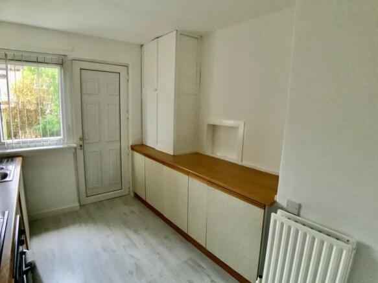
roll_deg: -1.4
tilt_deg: -11.0
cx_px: 189
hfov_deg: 61.7
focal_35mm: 29
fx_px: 317
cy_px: 142
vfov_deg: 48.2
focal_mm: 3
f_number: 1.8
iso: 640
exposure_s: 1/29
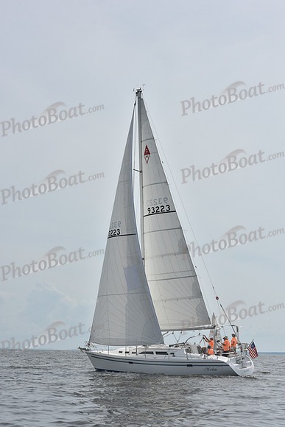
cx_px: 142
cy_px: 214
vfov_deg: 27.0
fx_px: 890
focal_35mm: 75
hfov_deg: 18.2
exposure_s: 1/1250
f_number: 11
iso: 320
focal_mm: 75
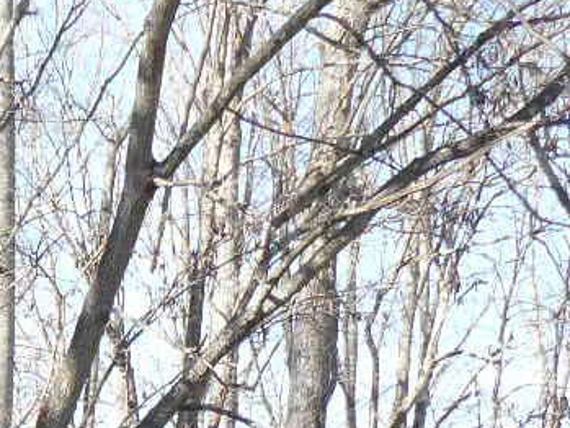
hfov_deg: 13.9
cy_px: 711
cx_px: -317
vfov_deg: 10.7
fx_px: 2174
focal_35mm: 132
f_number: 2.8
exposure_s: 1/250
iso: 100
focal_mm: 6
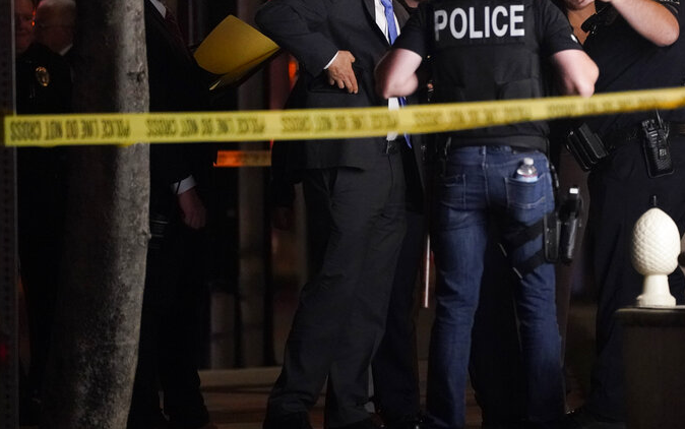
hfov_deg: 3.4
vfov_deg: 2.1
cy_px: 151
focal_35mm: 619
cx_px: 493
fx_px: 11562
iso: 10000
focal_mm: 400
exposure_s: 1/100
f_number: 5.6
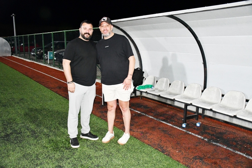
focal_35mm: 34
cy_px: 84
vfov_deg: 38.9
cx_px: 126
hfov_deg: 55.8
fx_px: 238
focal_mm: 23
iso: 4000
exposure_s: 1/60
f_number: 3.8
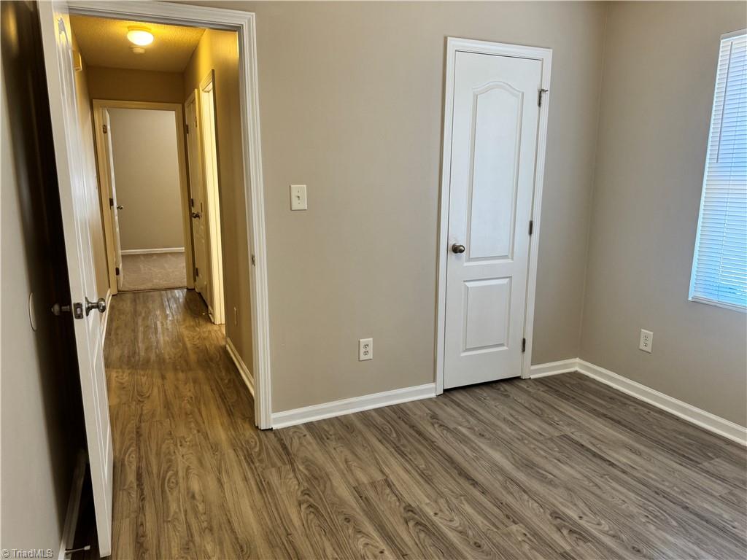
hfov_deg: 71.6
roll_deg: +0.2
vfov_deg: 56.8
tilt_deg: -12.1
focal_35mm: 24
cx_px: 374
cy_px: 280
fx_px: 518
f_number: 1.78
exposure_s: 1/60
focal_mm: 6.76
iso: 125
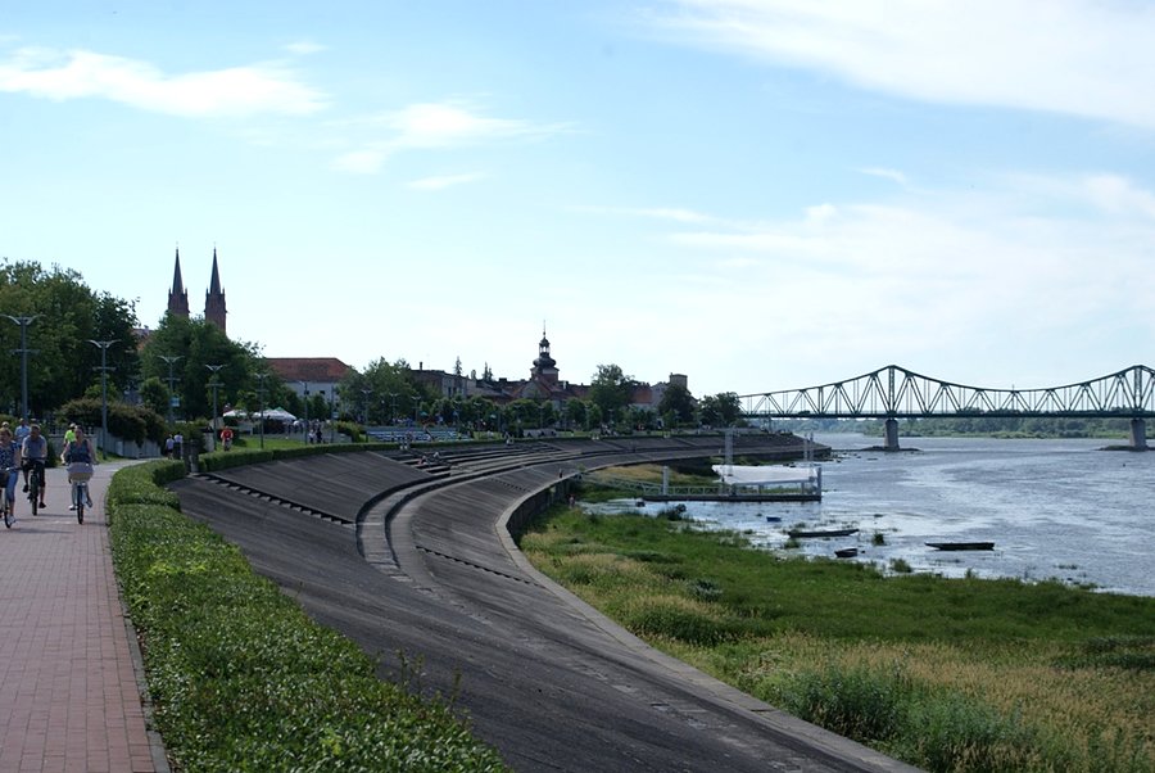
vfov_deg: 18.2
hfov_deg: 27.0
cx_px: 578
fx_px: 2409
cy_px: 386
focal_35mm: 75
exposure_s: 1/125
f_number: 13
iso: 100
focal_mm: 50
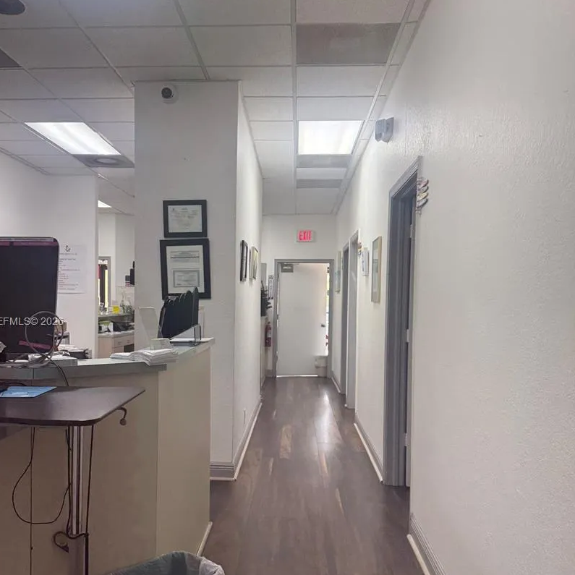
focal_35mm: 32
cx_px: 255
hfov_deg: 51.0
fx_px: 601
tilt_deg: -1.7
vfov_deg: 51.0
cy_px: 323
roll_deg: -2.5
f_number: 1.78
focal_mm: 6.76
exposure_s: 1/156
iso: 160
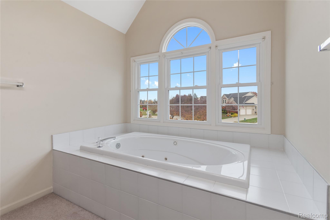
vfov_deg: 70.5
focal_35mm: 17
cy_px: 110
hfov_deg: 93.3
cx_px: 165
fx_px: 156
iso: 320
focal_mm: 17
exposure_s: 1/25
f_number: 9
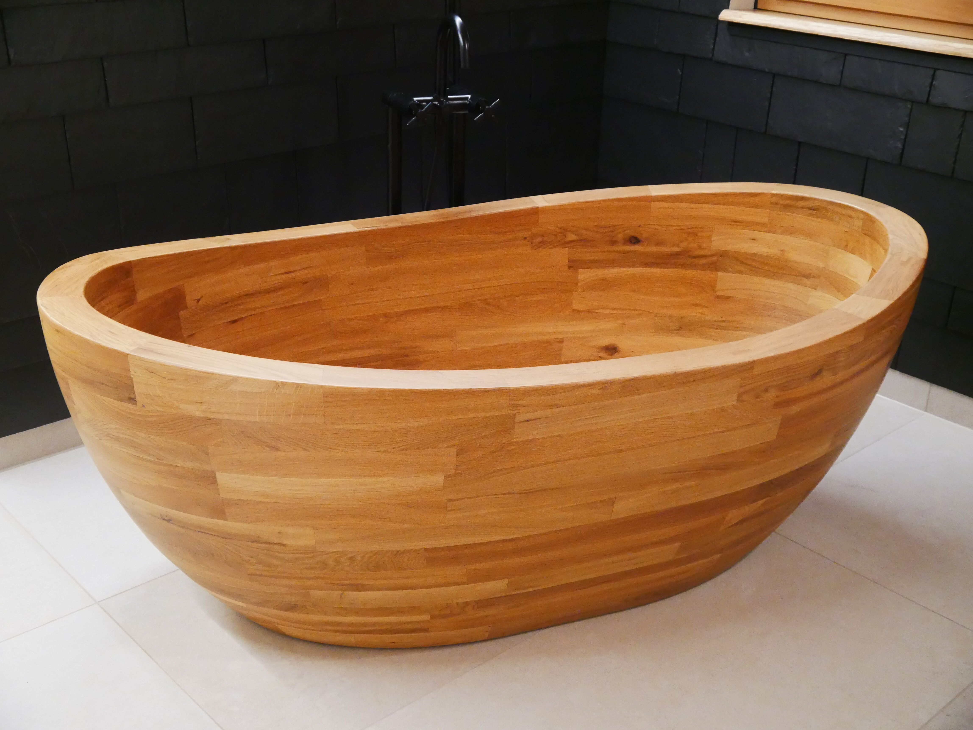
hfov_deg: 42.9
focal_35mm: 44
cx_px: 486
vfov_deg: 32.9
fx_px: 1237
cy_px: 365
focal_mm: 22
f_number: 4.4
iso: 3200
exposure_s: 1/40
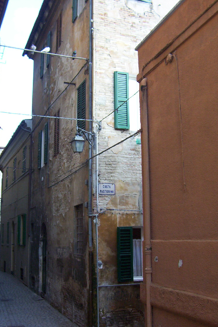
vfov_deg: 48.4
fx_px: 363
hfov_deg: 33.4
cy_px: 169
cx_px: 109
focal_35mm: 40
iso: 100
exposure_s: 1/169
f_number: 2.76
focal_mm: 5.54
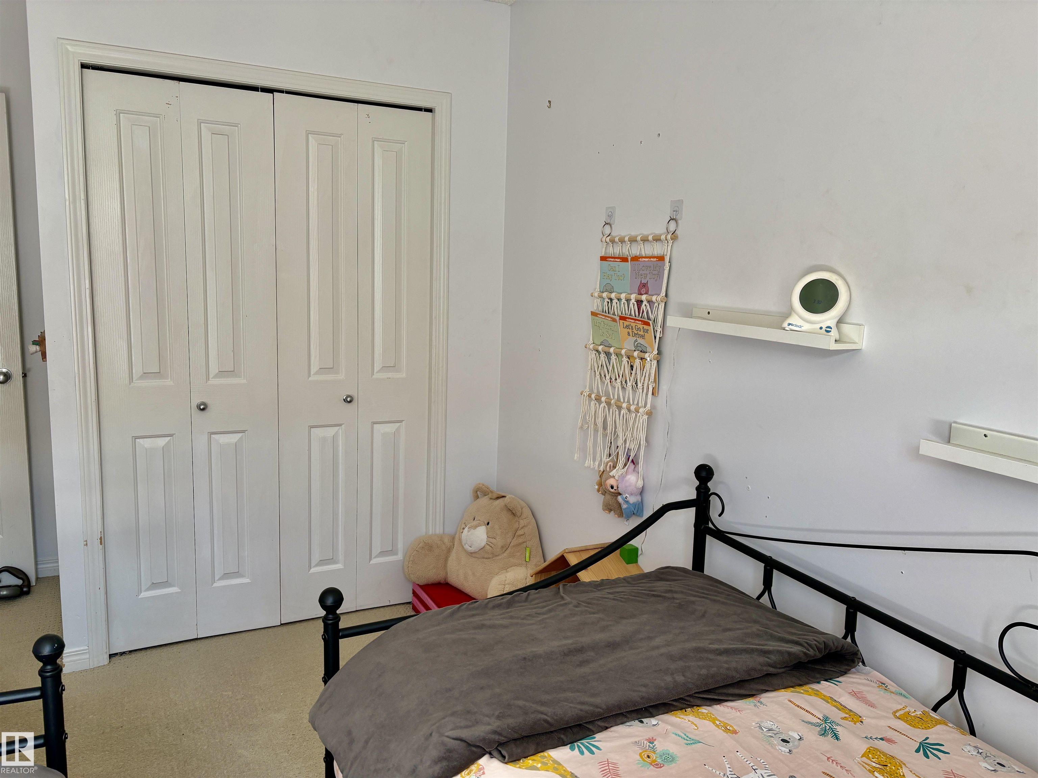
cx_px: 519
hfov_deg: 67.3
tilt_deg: -8.5
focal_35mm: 26
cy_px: 389
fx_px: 780
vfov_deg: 53.1
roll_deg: -1.6
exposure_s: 1/121
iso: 80
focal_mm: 5.96
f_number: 1.6
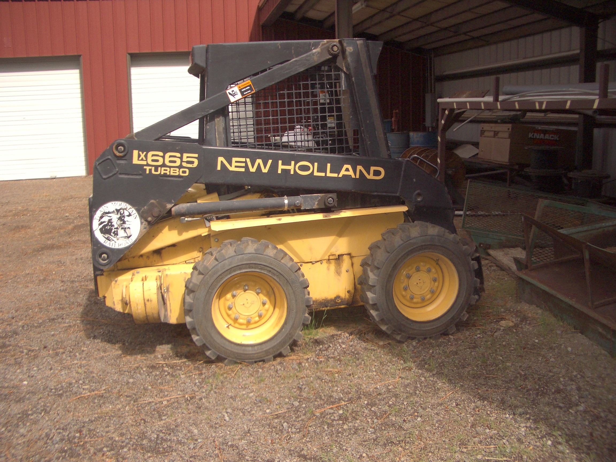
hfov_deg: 52.6
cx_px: 308
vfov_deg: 40.7
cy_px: 231
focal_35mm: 35
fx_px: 623
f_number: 2.6
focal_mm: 5.8
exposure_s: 1/1000
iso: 100
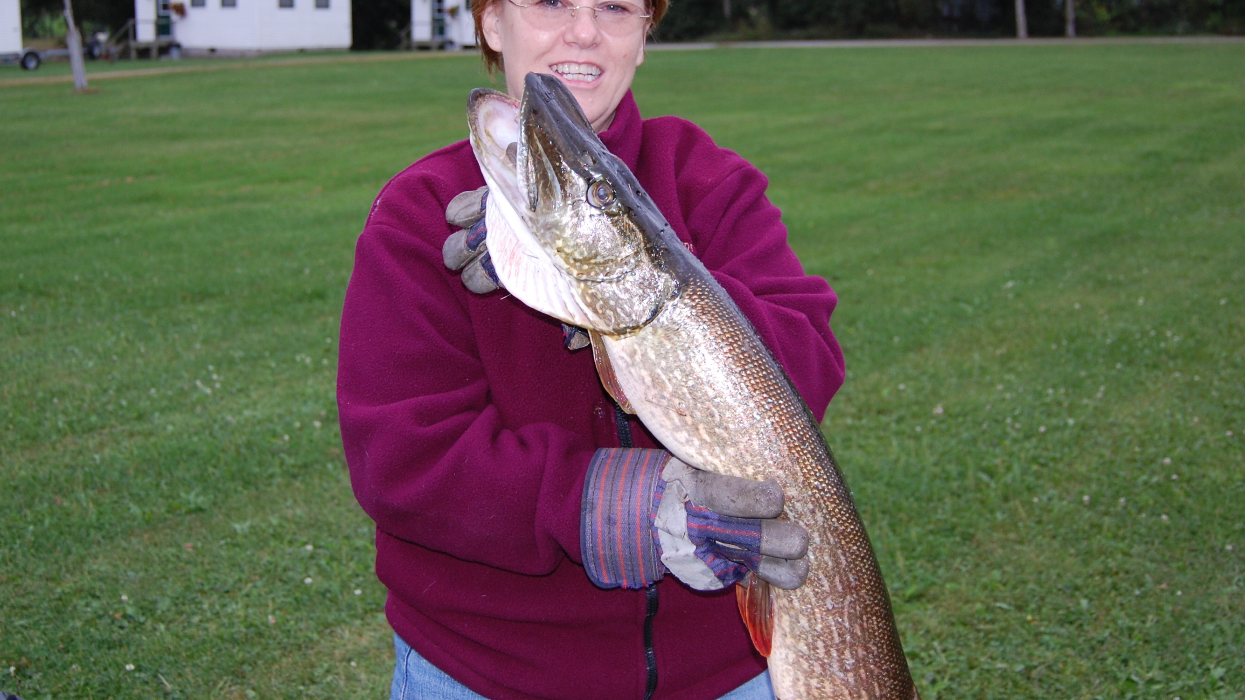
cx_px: 573
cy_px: 251
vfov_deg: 25.9
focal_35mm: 46
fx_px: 1518
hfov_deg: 44.5
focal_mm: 26
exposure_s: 1/60
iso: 400
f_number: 4.2
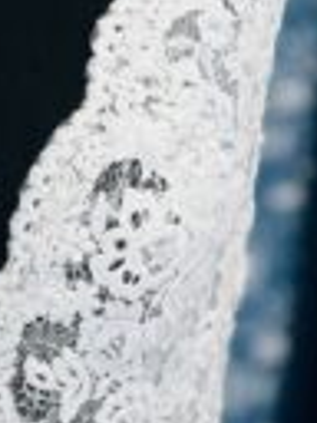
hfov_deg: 16.3
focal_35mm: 87
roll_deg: +1.3
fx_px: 1062
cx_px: -53
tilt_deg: -13.7
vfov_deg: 22.5
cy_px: 250
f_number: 1.6
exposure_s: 1/133
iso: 32
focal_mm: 5.1
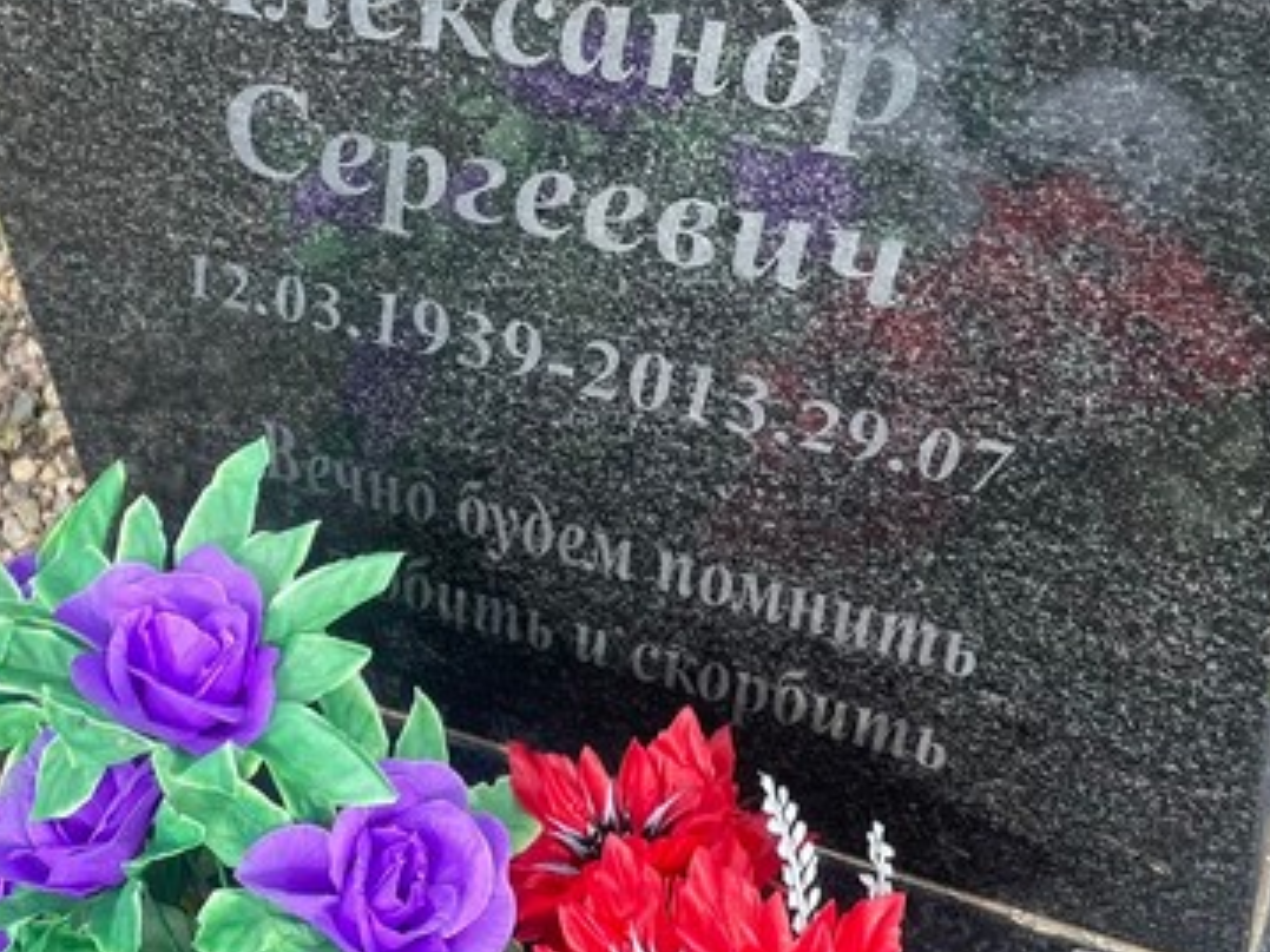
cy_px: 60
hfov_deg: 33.2
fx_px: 2127
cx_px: 580
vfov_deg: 24.4
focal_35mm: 58
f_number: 1.6
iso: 32
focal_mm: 4.2
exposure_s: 1/947
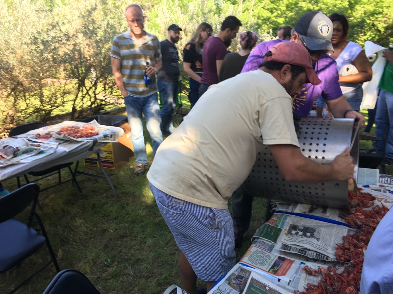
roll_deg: +2.3
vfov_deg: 46.8
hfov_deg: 60.0
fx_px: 341
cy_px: 150
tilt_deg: -25.4
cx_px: 198
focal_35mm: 30
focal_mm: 4.15
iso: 25
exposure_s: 1/120
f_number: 2.2
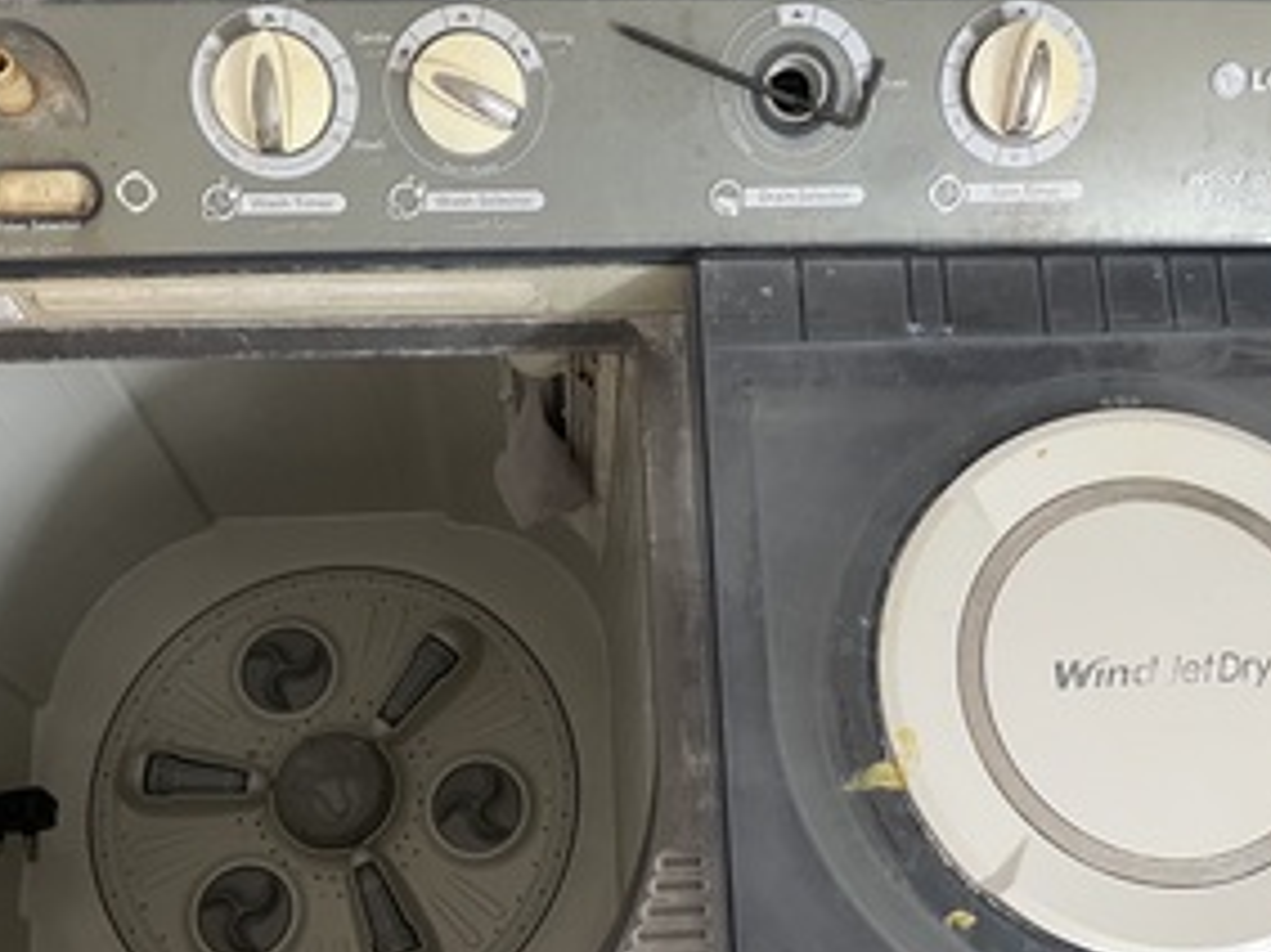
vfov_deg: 34.2
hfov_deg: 44.8
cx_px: 640
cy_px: 591
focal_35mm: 42
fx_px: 1541
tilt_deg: -71.2
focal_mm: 4.2
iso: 250
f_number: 1.6
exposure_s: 1/60
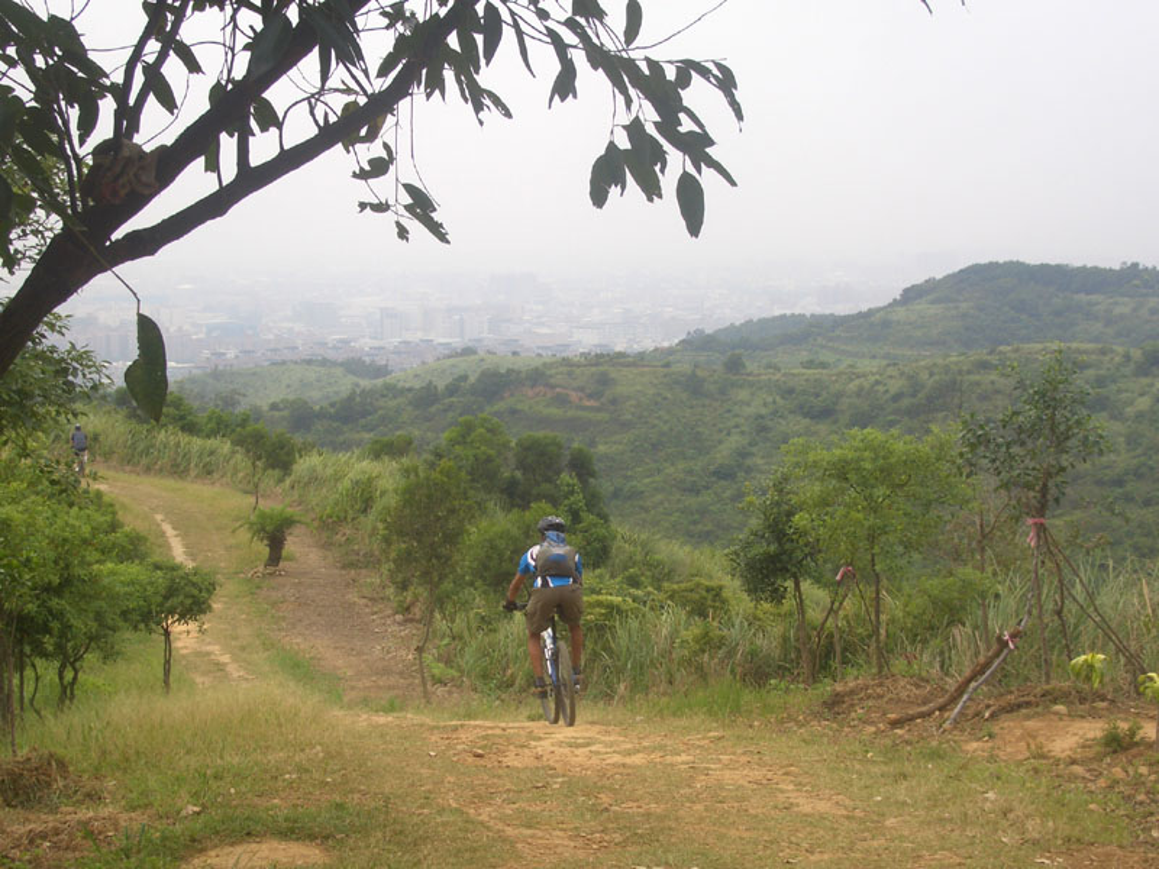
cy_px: 434
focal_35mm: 62
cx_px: 580
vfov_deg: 23.7
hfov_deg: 31.2
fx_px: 2076
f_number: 5.6
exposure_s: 1/200
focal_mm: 10.2
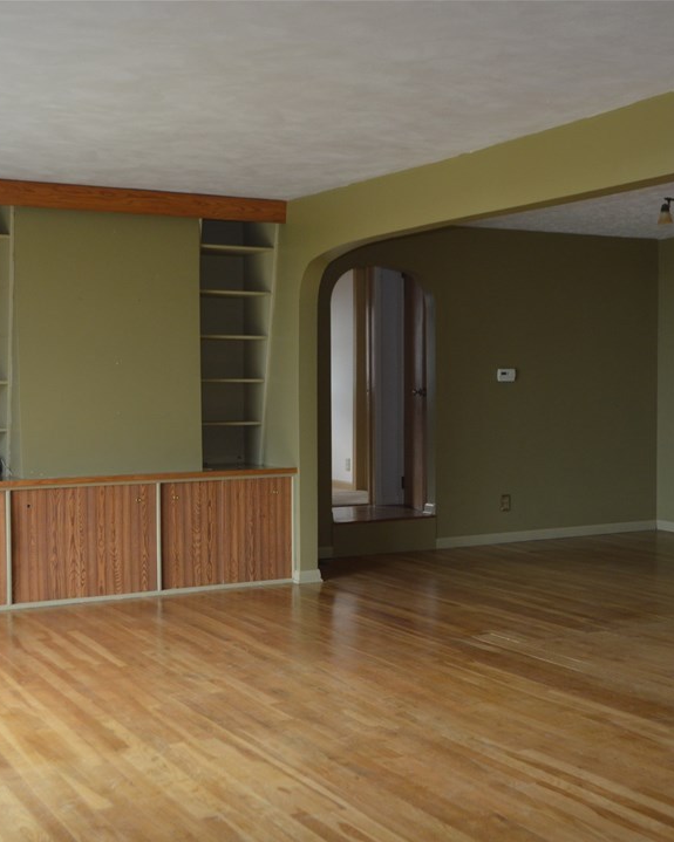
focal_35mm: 51
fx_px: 1272
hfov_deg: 29.4
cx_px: 469
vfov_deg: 36.7
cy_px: 422
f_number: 4
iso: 400
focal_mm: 24
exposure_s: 1/80
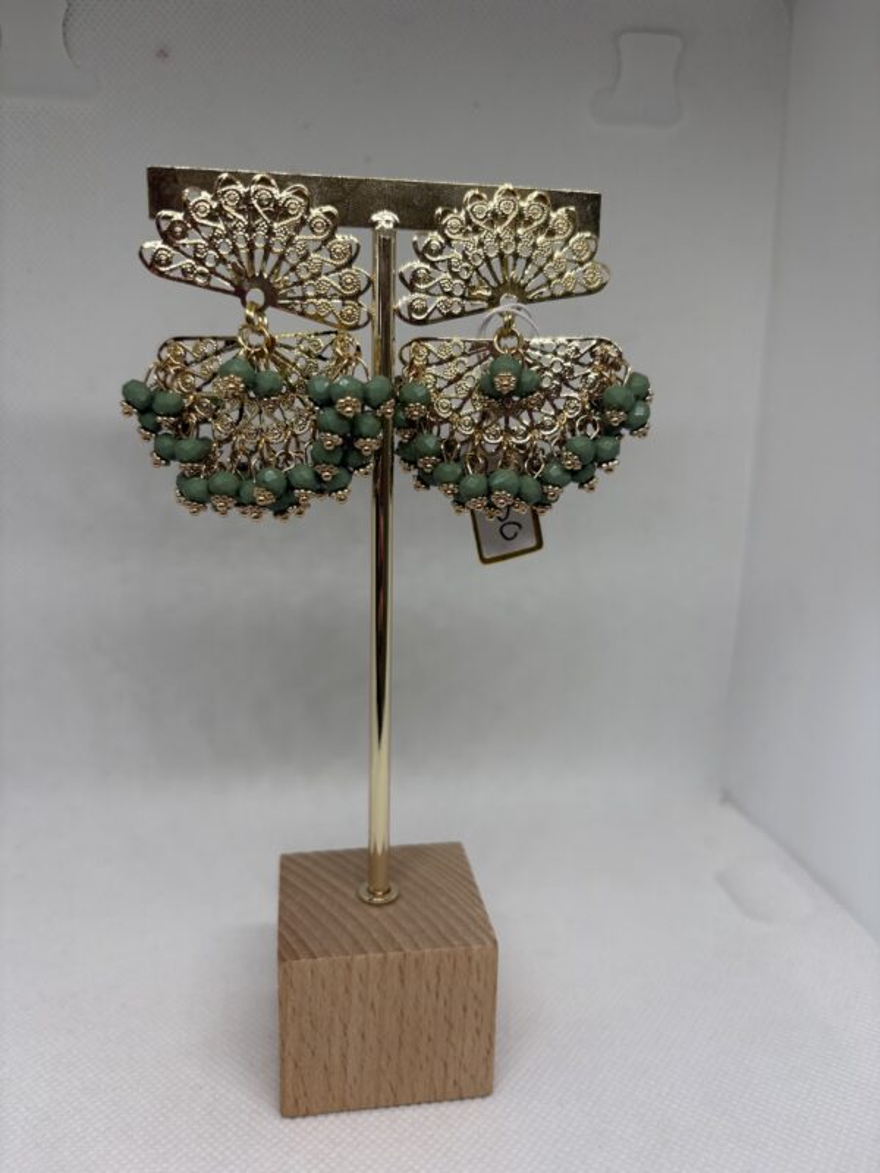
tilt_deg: -11.7
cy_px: 586
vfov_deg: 67.3
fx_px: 881
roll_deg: -0.2
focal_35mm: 26
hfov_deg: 53.1
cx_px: 440
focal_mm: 5.96
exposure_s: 1/241
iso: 40
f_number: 1.6
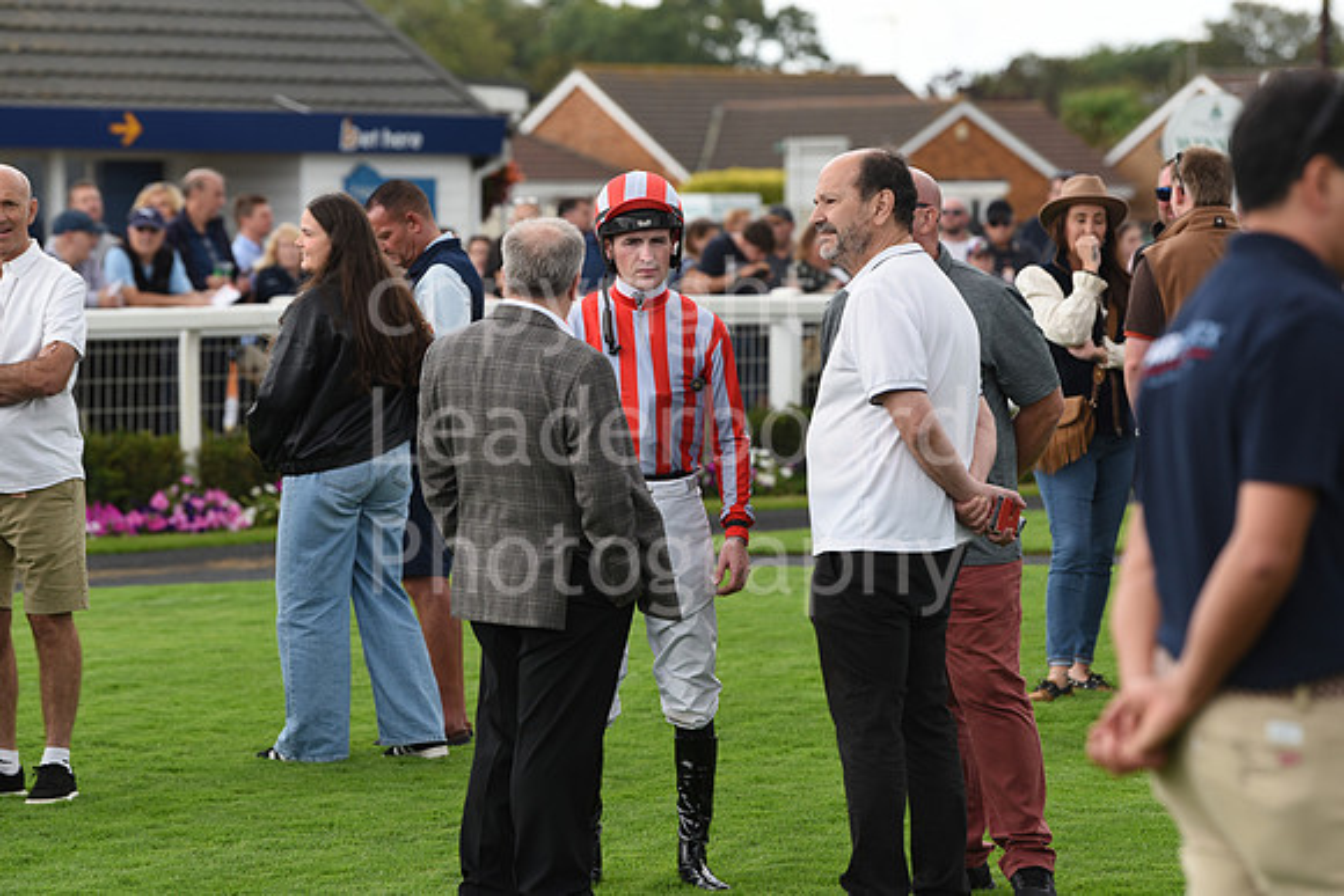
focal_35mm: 175
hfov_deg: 11.7
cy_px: 448
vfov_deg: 7.9
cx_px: 672
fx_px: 6535
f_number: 5
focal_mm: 175
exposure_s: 1/1250
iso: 640
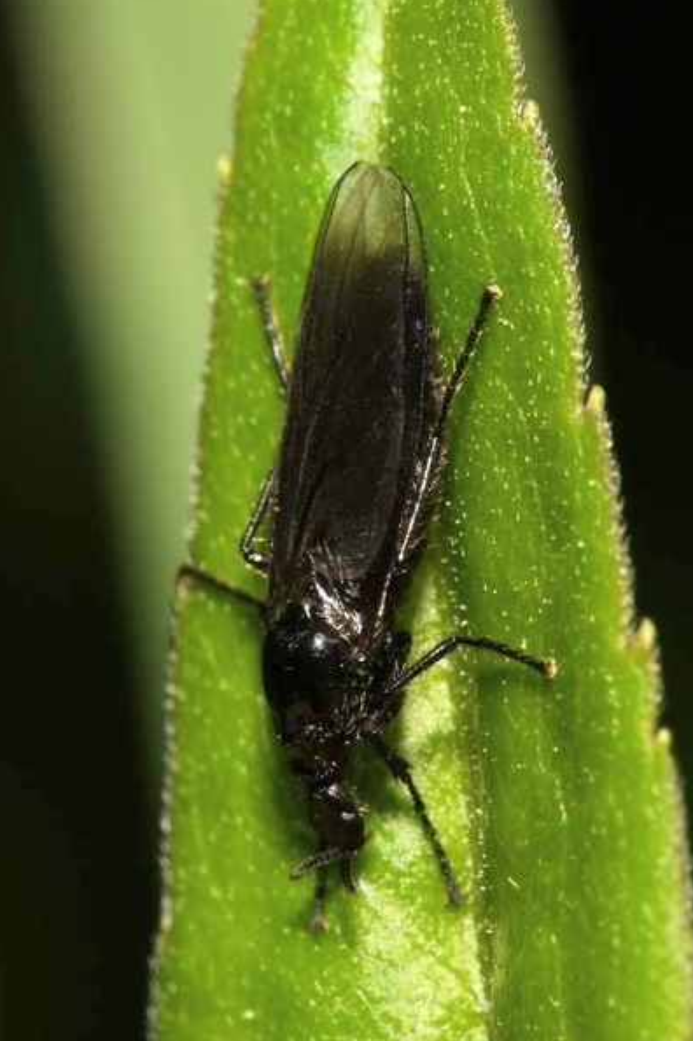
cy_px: 551
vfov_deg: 12.1
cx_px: 366
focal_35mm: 170
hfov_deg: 8.1
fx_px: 4901
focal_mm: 105
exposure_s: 1/60
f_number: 29
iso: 100
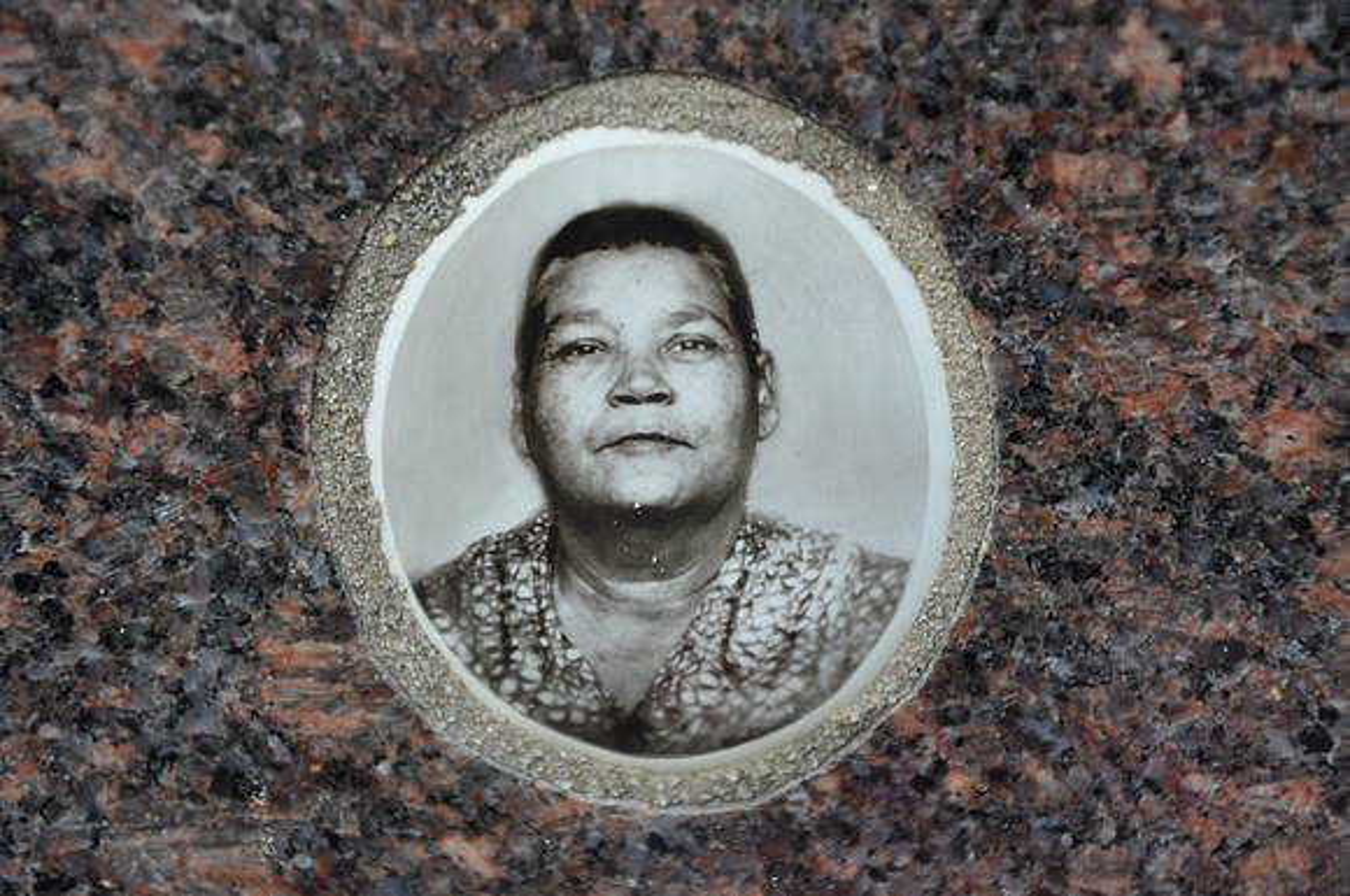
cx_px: 675
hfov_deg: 14.0
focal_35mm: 147
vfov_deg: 9.3
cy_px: 448
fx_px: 5505
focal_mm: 98
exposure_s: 1/200
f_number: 7.1
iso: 200
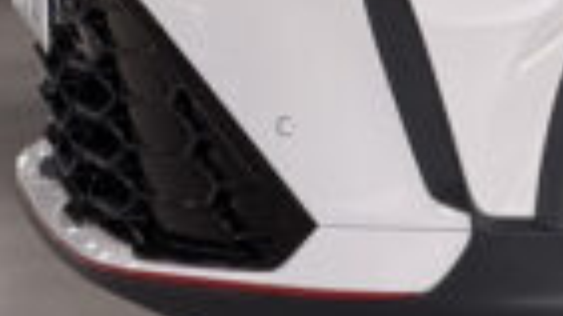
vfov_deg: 2.0
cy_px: -560
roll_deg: -0.2
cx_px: 655
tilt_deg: -2.3
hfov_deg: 3.6
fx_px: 8874
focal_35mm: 595
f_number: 2.8
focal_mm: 16.89
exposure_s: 1/120
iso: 125
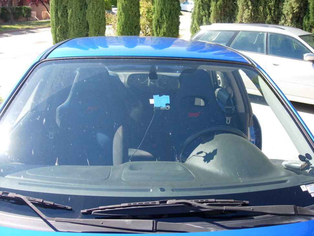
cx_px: 157
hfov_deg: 49.0
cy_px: 118
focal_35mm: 38
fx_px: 345
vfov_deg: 37.7
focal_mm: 7.8
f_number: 2.8
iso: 64
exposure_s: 1/332
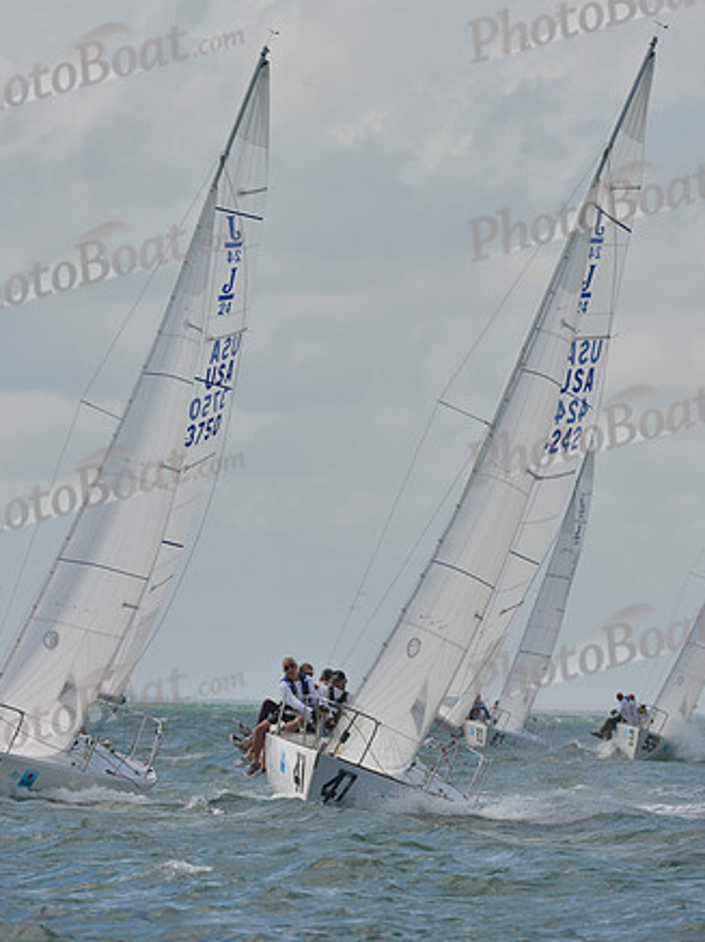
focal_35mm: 345
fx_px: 9382
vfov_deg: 5.7
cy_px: 349
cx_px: 357
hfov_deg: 4.3
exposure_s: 1/1250
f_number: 8
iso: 280
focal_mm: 270
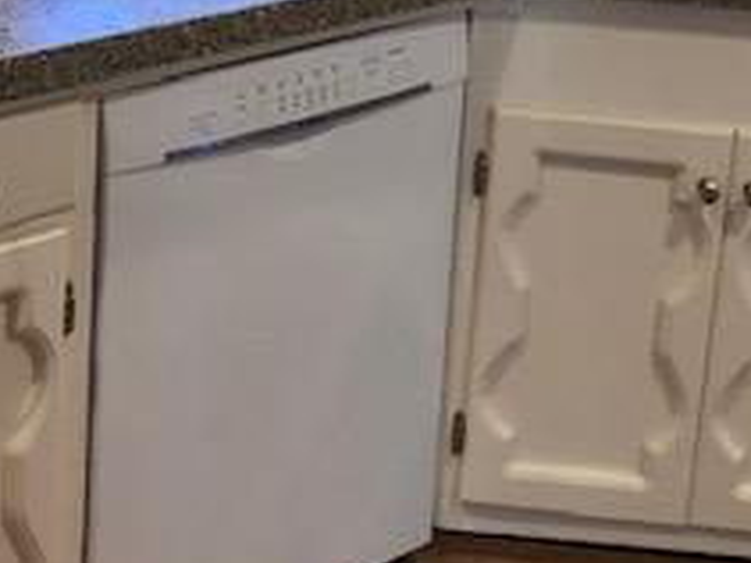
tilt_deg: -14.0
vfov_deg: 16.8
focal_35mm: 85
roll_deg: -3.2
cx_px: 274
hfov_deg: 23.0
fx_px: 1843
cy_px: -71
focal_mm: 3.99
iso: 40
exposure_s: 1/24
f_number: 1.8
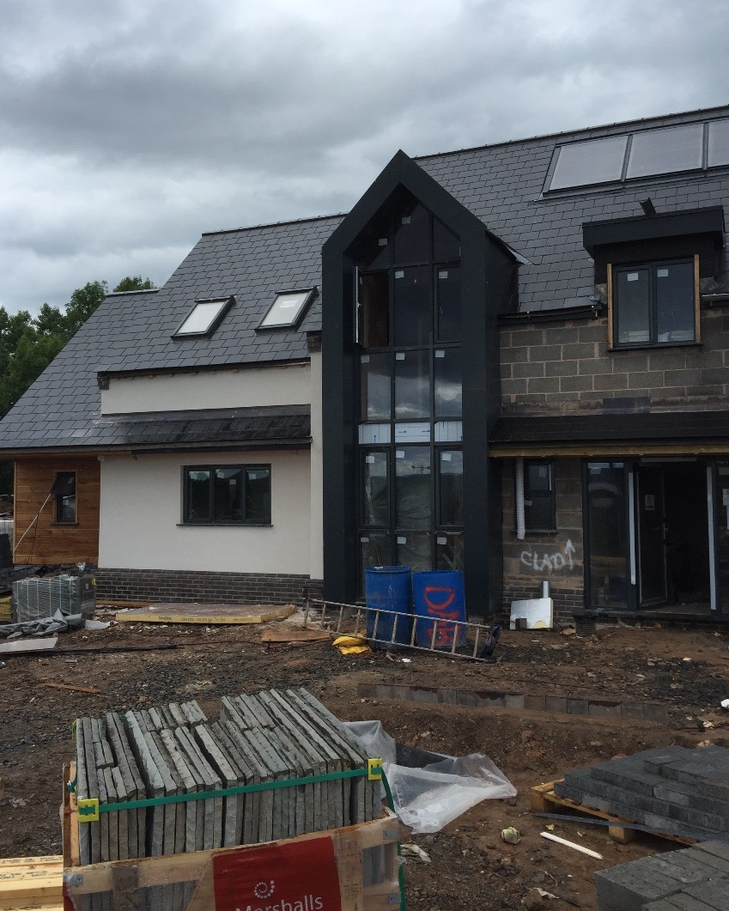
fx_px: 863
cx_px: 359
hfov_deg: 45.8
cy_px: 452
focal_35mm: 32
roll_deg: -0.3
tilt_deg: +4.0
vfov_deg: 55.7
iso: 32
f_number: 2.2
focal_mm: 4.15
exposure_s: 1/1276
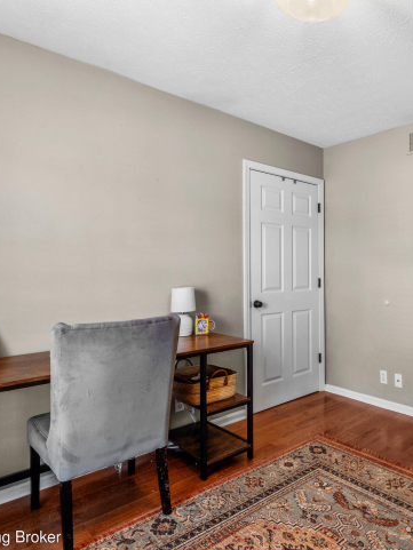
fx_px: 394
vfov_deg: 69.9
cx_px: 341
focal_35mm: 25
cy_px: 277
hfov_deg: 51.3
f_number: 9
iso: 400
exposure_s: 1/2
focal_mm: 11
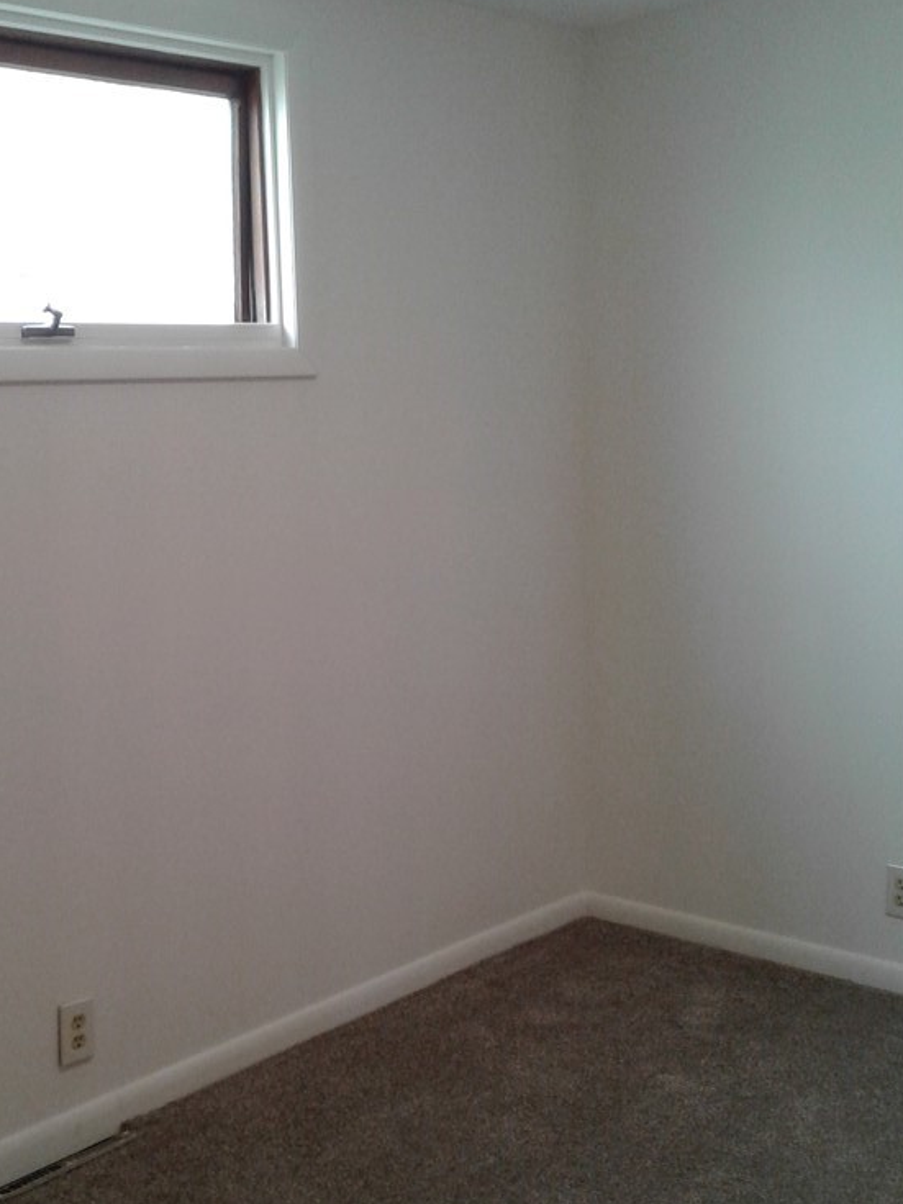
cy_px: 699
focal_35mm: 46
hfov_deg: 31.2
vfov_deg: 41.1
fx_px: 1600
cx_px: 282
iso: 50
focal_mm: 3.3
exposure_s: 1/50
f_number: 2.2
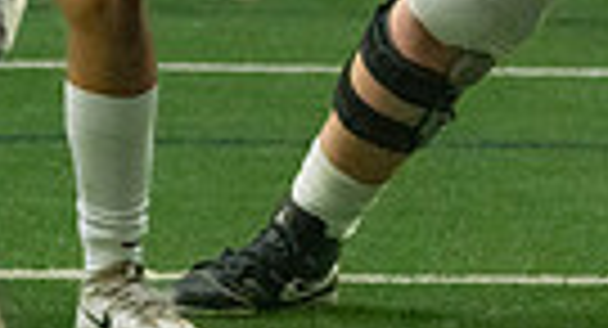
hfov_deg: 3.2
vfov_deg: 1.7
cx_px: 146
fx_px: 11038
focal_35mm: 691
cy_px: -474
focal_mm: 150
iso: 12800
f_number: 5
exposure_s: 1/1000
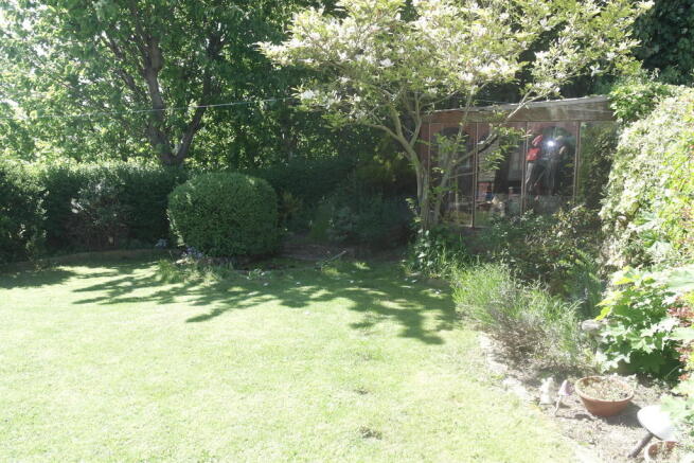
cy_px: 232
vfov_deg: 43.6
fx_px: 578
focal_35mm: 30
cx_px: 347
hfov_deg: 61.9
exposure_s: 1/125
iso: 100
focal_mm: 20
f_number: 5
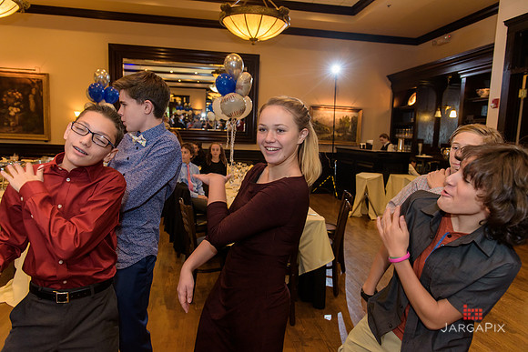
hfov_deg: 73.7
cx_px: 264
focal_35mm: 24
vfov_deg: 53.2
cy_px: 176
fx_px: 352
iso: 1600
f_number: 3.2
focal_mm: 24
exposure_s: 1/125
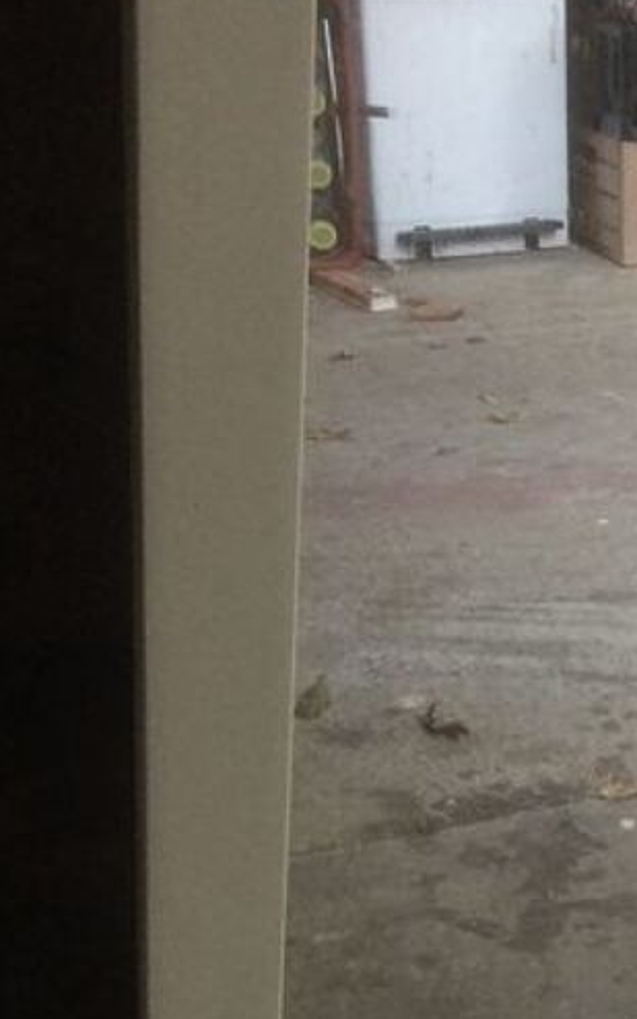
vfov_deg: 24.9
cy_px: 558
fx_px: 2304
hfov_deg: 14.6
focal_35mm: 83
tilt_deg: -50.9
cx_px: 979
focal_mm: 4.15
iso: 80
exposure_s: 1/33
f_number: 2.2
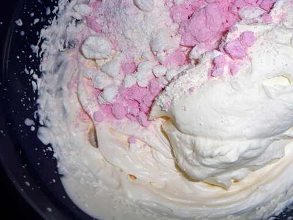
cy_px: 83
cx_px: 182
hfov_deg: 50.9
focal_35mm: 36
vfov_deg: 39.4
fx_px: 305
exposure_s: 1/30
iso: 100
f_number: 3.3
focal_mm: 4.7
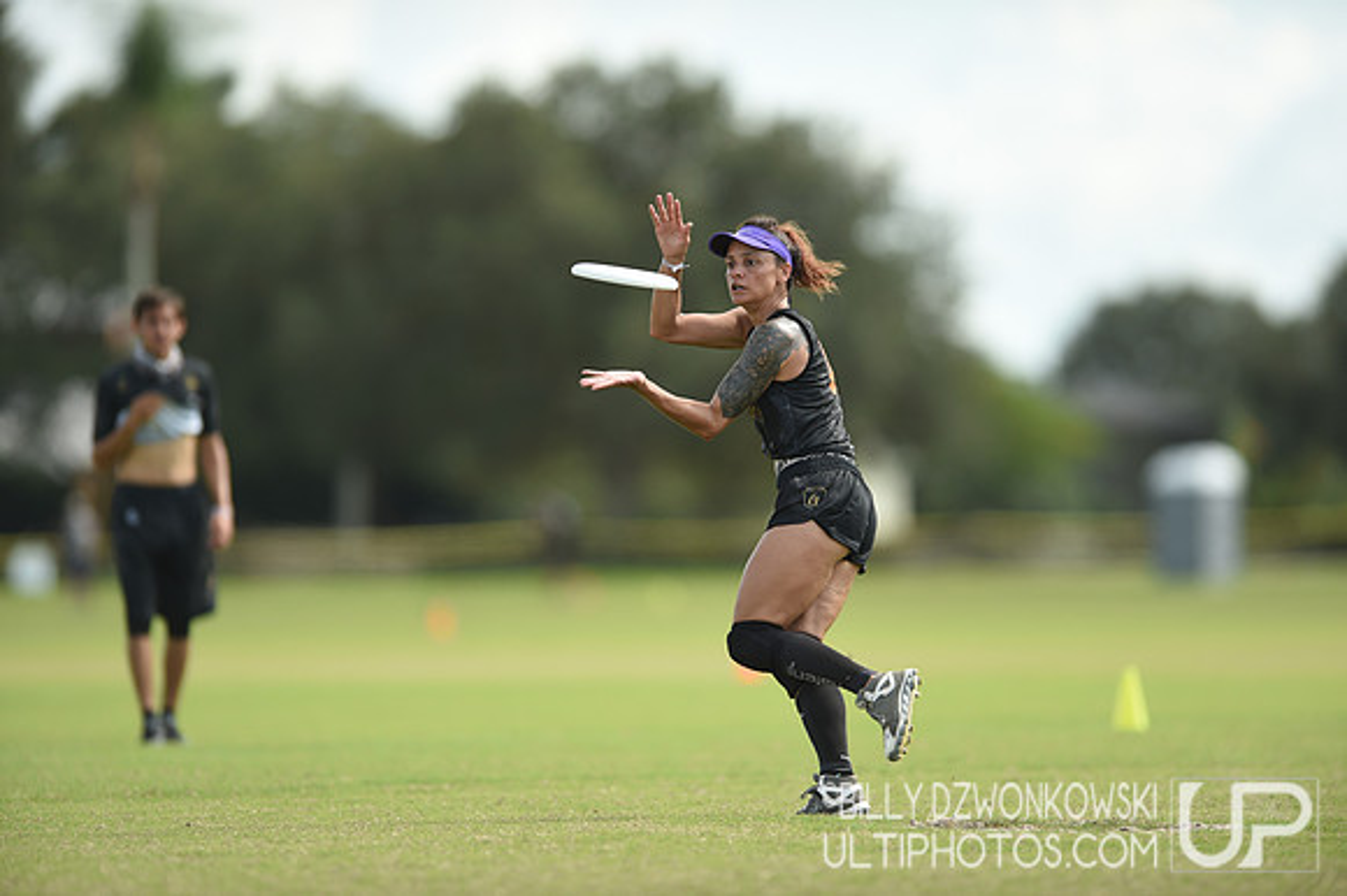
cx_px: 674
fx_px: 14958
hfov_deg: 5.2
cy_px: 448
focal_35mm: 400
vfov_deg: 3.4
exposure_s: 1/1600
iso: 160
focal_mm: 400
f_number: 2.8
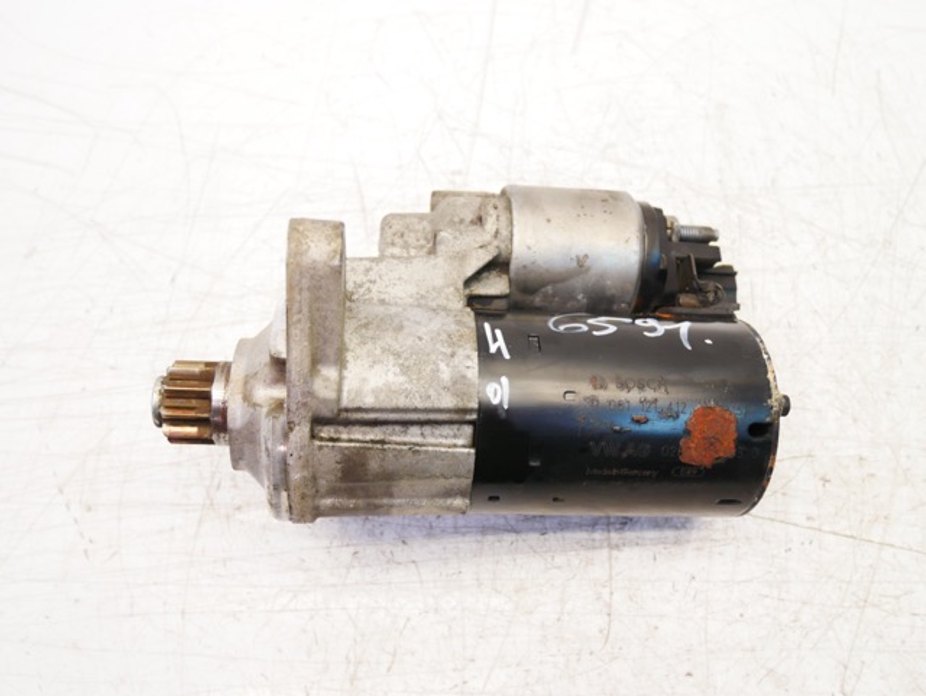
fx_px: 803
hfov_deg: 59.9
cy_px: 348
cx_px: 463
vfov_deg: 46.9
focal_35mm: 30
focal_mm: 15
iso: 640
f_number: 3.8
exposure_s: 1/60
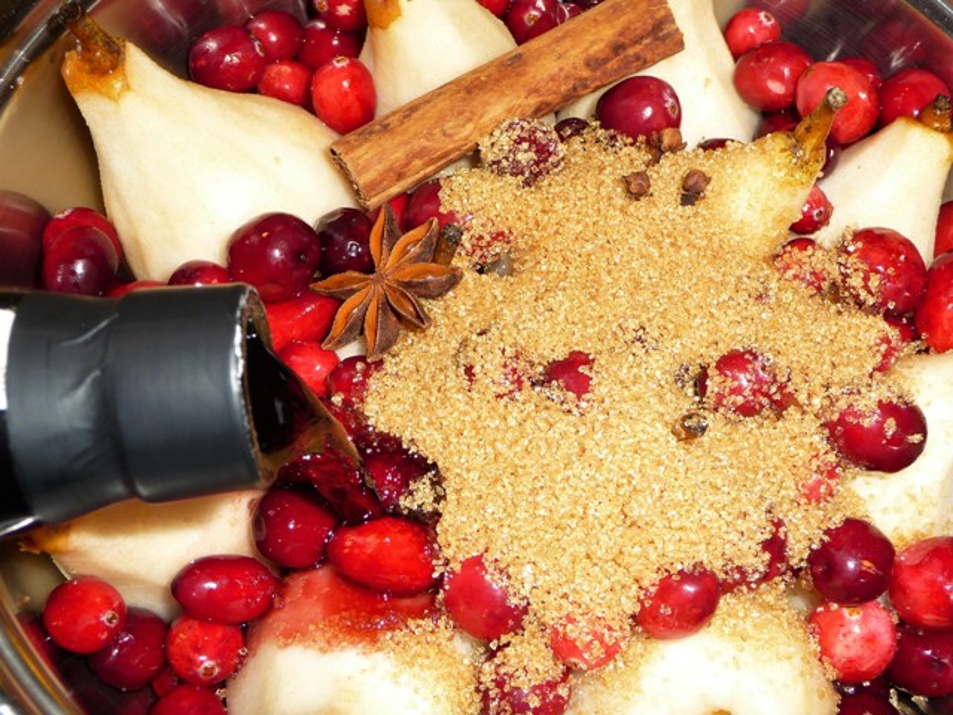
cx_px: 476
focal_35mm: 43
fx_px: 1184
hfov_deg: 43.9
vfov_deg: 33.6
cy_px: 358
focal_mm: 7.1
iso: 100
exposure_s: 1/30
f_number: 4
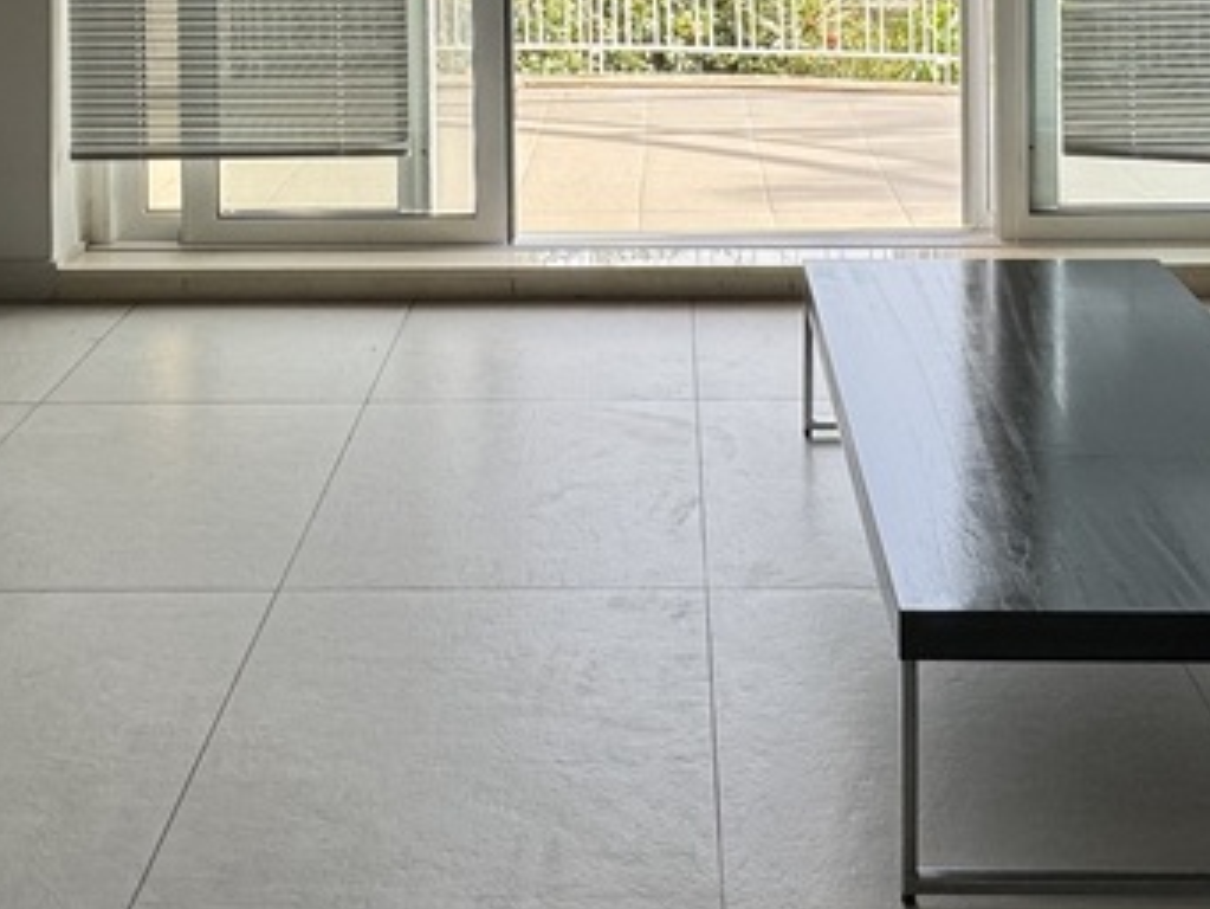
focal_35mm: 42
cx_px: 632
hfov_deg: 44.8
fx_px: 1469
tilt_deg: -0.6
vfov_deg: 29.1
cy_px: -217
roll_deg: +0.1
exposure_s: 1/293
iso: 40
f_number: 2.2
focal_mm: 2.22
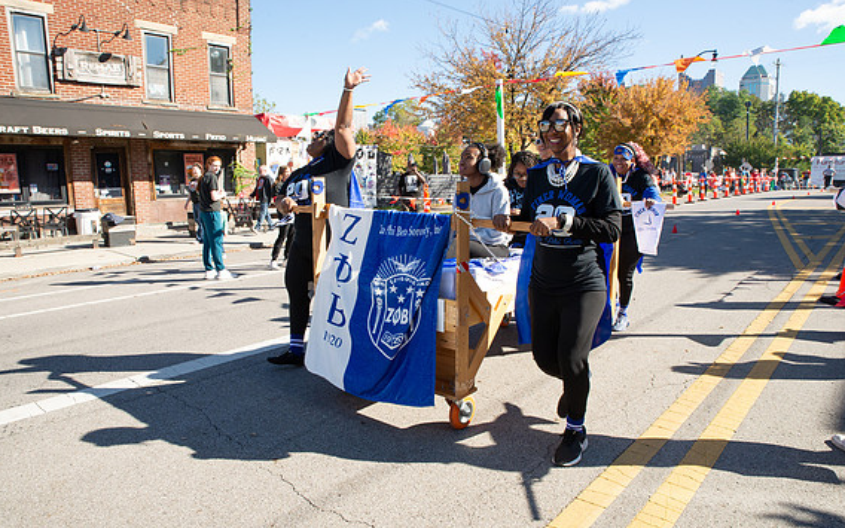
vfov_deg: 49.3
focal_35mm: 25
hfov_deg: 72.5
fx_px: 576
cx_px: 422
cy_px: 268
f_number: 11
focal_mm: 24
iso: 500
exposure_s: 1/320
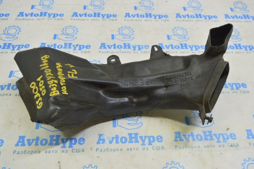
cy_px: 84
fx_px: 233
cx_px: 127
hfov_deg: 57.3
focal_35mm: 33
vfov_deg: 39.9
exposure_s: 1/20
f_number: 5.6
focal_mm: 22
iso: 400
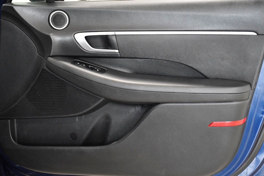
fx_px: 572
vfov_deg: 17.5
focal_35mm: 78
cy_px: 88
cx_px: 132
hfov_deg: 26.0
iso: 2500
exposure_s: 1/200
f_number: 4.8
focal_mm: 52
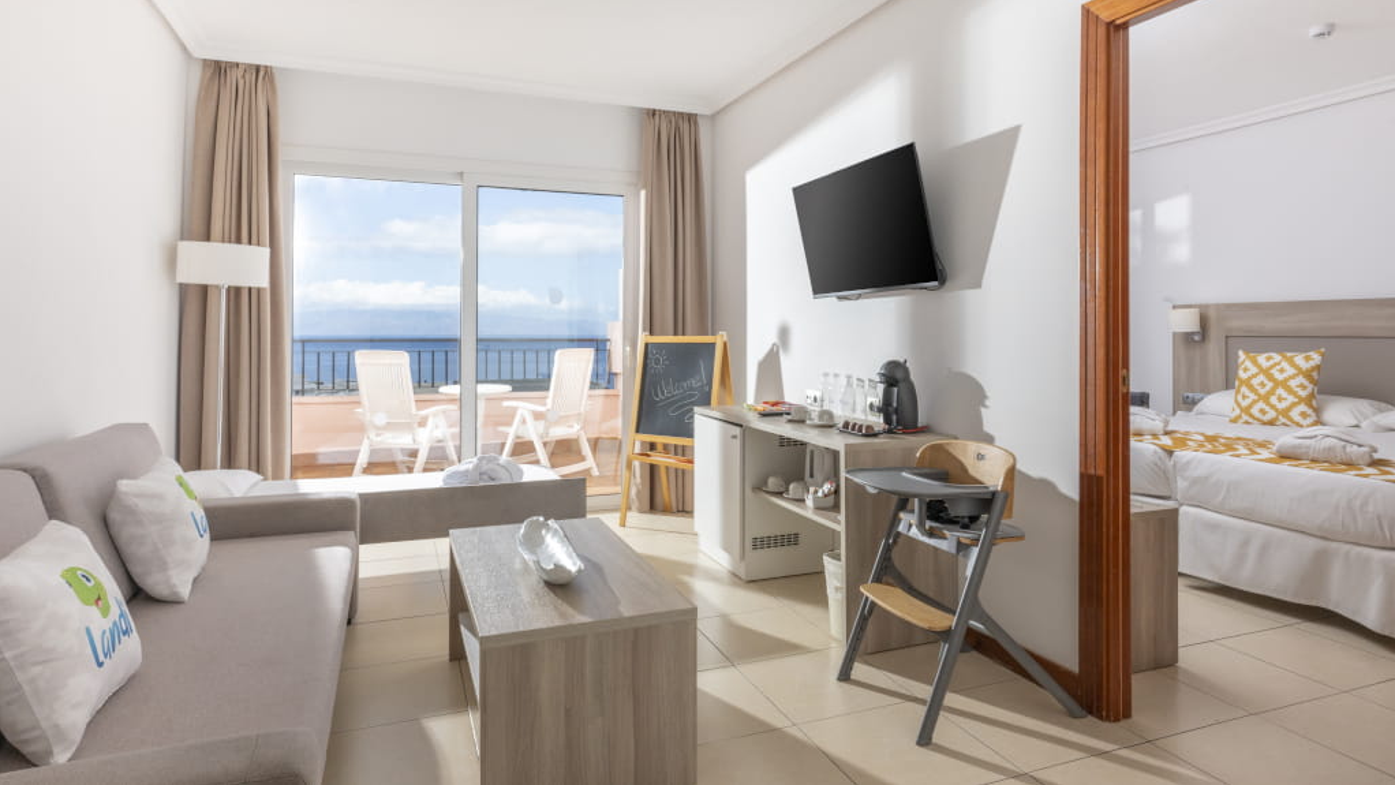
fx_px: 777
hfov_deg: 83.8
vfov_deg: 53.3
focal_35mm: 21
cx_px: 698
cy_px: 320
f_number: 16
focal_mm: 20
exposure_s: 1/200
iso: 250
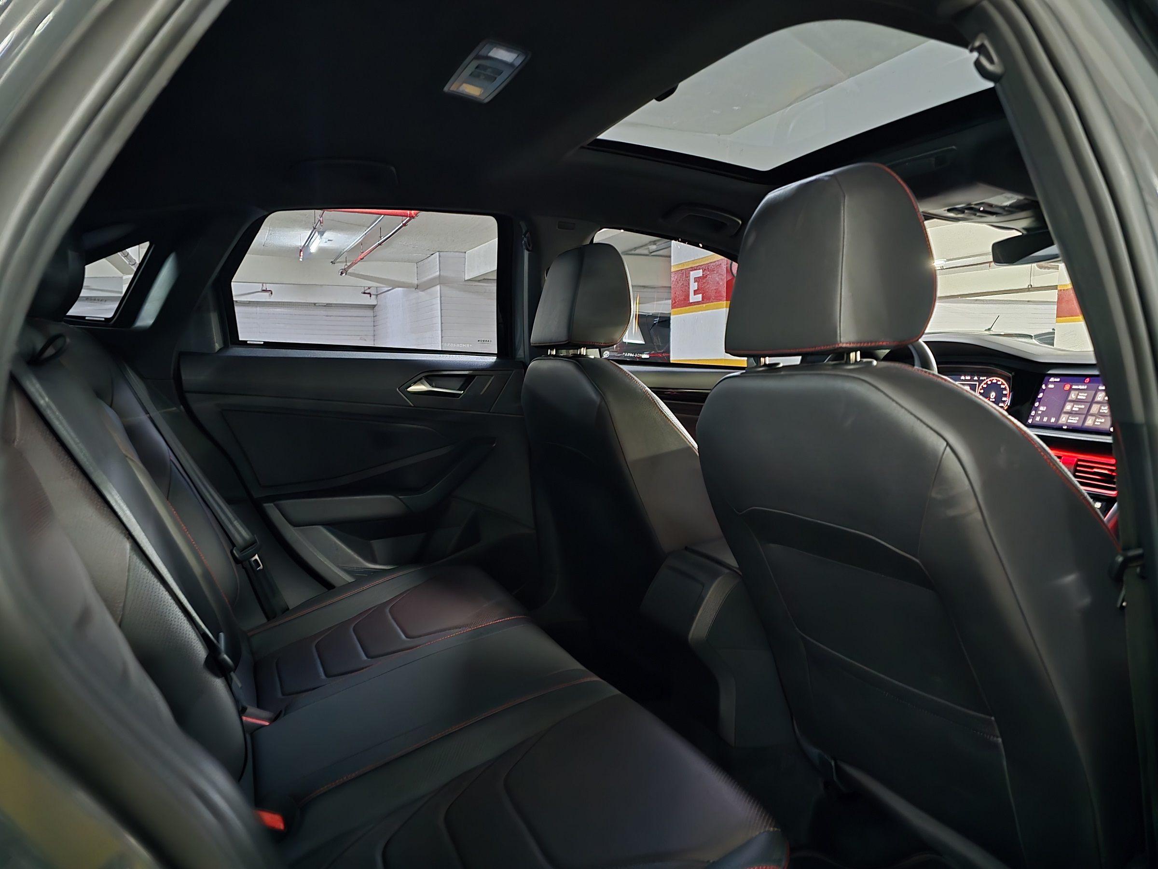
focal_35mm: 23
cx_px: 579
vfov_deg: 58.9
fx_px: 769
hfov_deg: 73.9
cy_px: 434
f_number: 1.7
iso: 3200
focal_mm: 6.3
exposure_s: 1/7.07
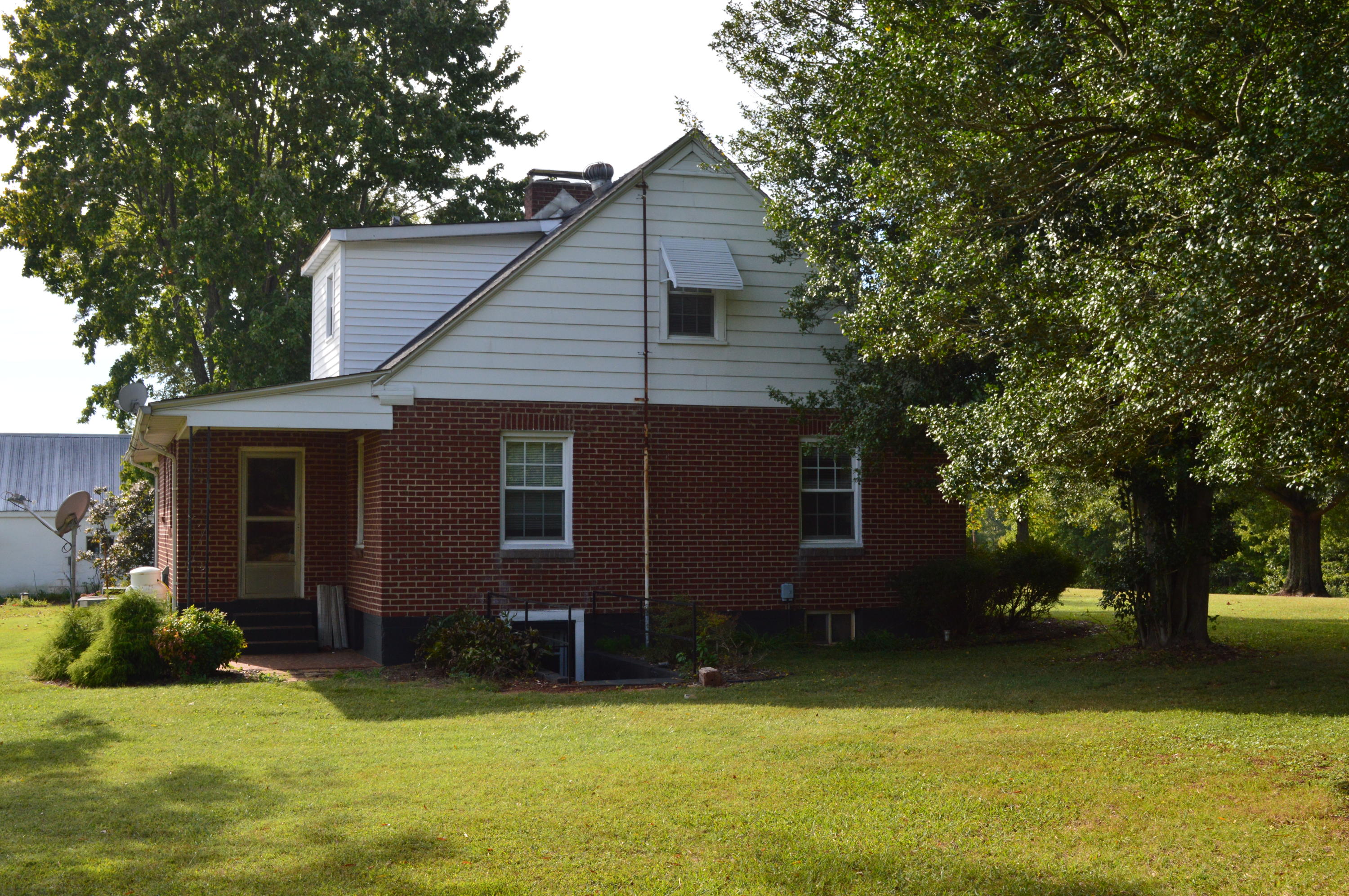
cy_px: 448
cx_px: 674
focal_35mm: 44
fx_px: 1628
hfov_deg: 45.0
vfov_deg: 30.8
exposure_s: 1/250
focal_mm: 29
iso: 400
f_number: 10
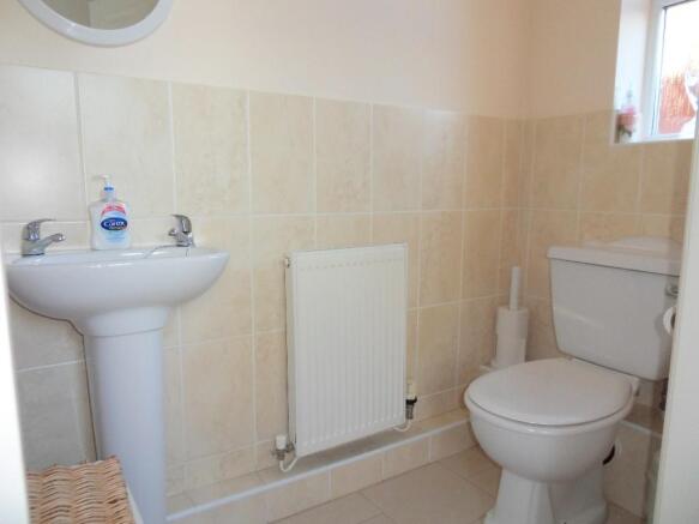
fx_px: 485
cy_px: 262
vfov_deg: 56.8
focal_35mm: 24
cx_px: 350
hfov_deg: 71.6
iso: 120
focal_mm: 4.2
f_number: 3.3
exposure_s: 1/30
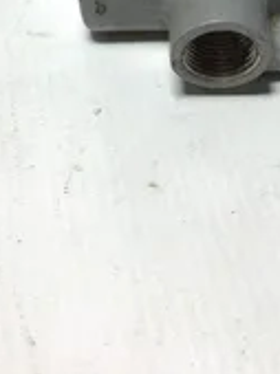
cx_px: 209
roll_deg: +0.7
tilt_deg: -40.3
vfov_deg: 24.5
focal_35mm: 73
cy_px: -57
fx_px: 789
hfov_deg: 20.0
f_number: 2.4
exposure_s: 1/120
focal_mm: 3.3
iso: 32
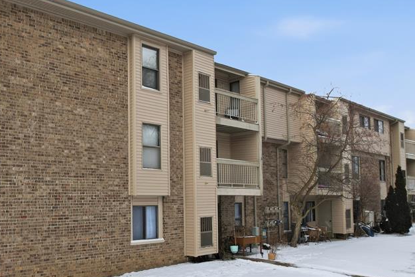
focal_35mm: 36
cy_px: 177
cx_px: 150
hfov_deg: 52.4
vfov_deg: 36.6
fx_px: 415
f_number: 2.8
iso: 100
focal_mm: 8.4
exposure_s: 1/250
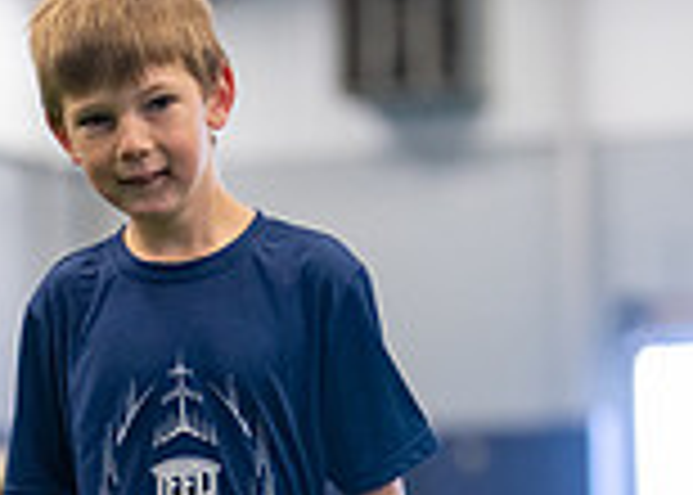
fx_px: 3956
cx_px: 212
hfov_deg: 10.0
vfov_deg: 7.1
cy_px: 567
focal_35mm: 201
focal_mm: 50
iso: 1600
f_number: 1.2
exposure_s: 1/1000
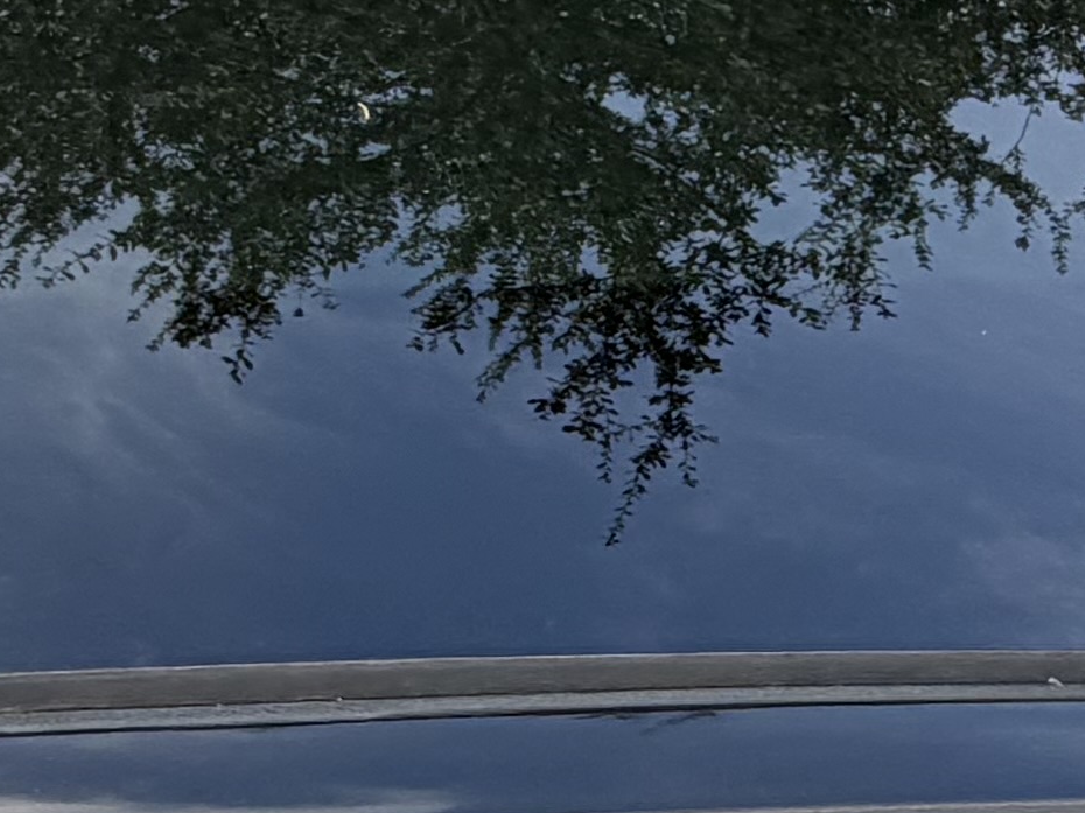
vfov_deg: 17.1
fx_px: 2695
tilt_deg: -47.4
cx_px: 593
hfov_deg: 22.8
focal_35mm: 86
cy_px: 502
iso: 40
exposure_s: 1/216
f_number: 2.2
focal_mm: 2.22
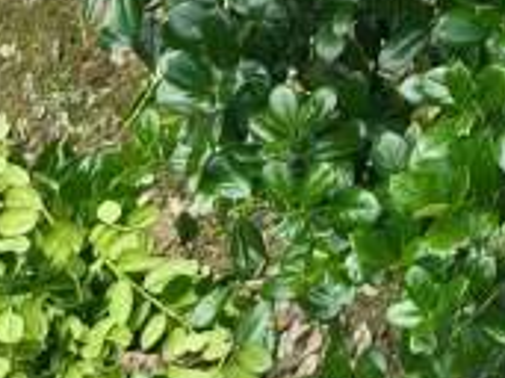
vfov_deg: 10.0
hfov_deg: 13.1
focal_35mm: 136
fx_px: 1983
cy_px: -390
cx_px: 924
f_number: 1.8
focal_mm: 4.84
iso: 80
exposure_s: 1/823
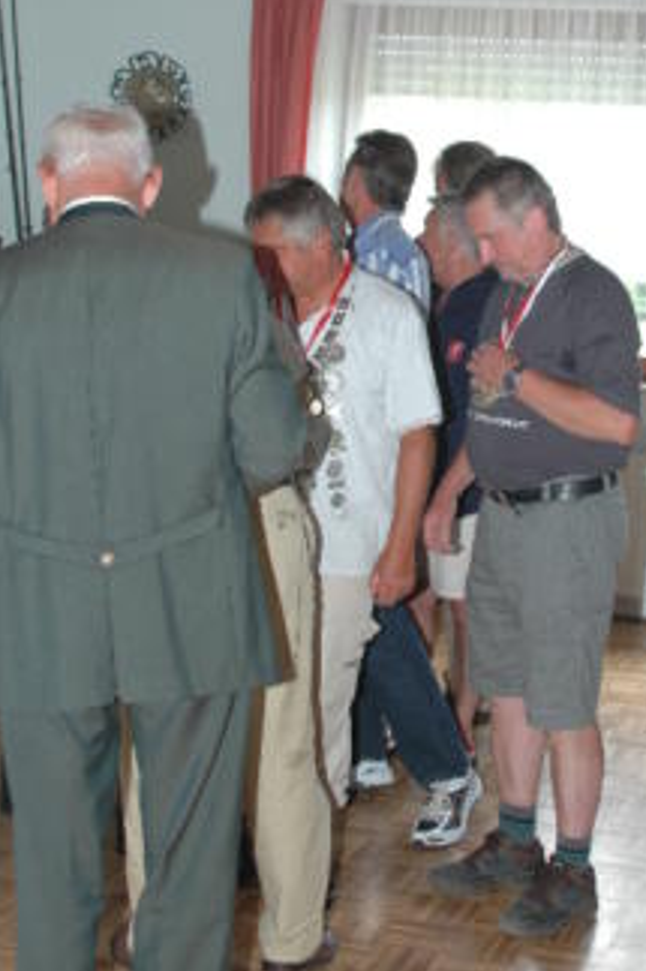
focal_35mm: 65
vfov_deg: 30.7
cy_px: 304
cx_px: 445
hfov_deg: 20.8
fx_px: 1751
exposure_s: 1/60
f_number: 4
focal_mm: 28
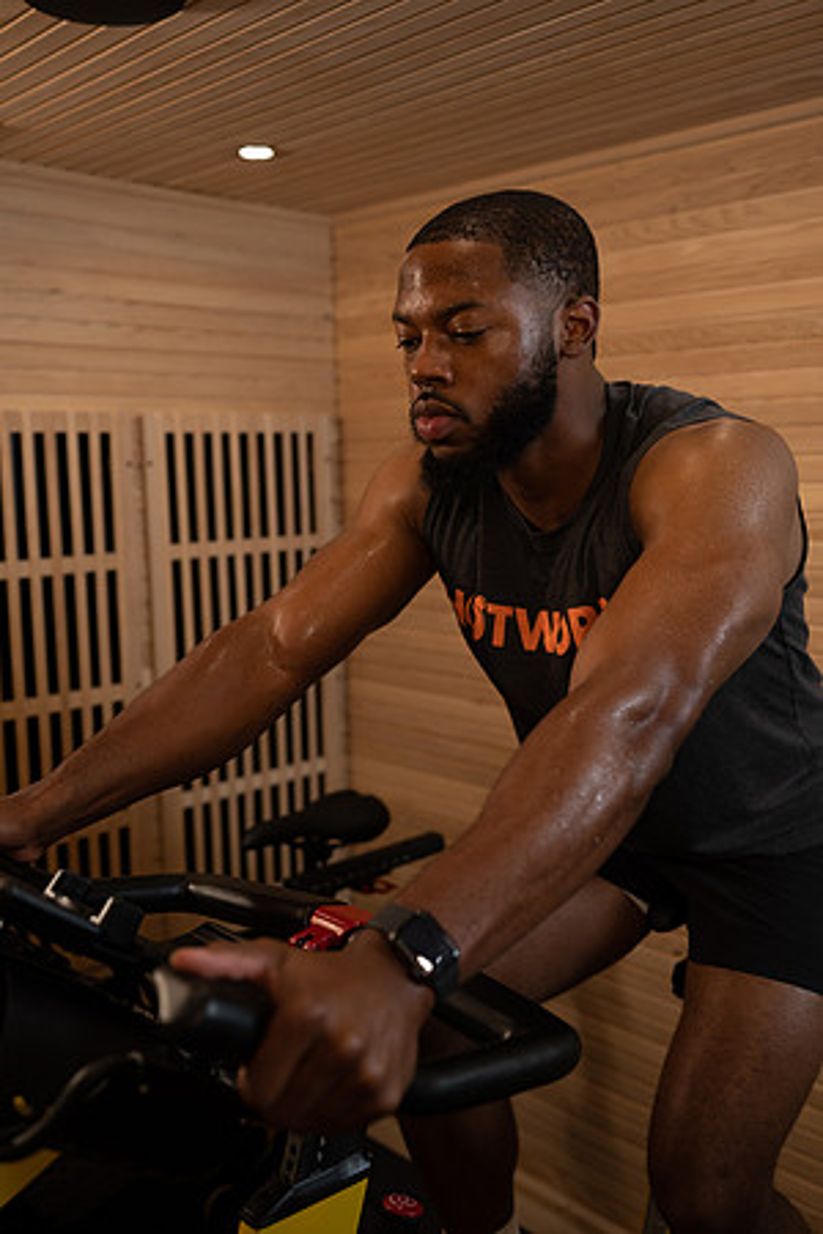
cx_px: 412
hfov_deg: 37.9
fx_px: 1200
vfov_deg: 54.4
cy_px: 617
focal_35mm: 35
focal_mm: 35
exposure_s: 1/160
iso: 400
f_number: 2.8
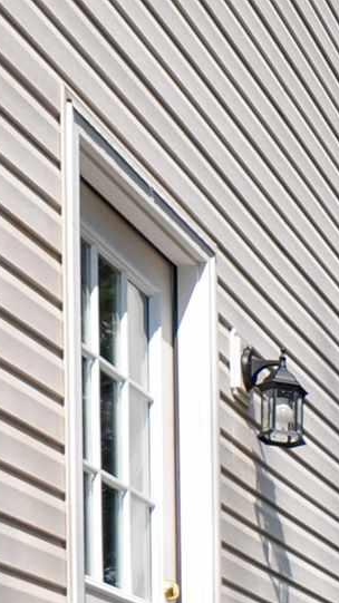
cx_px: 734
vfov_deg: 20.2
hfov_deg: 11.8
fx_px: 1423
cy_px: 936
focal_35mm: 89
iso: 100
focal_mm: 10
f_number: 7.1
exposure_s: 1/250
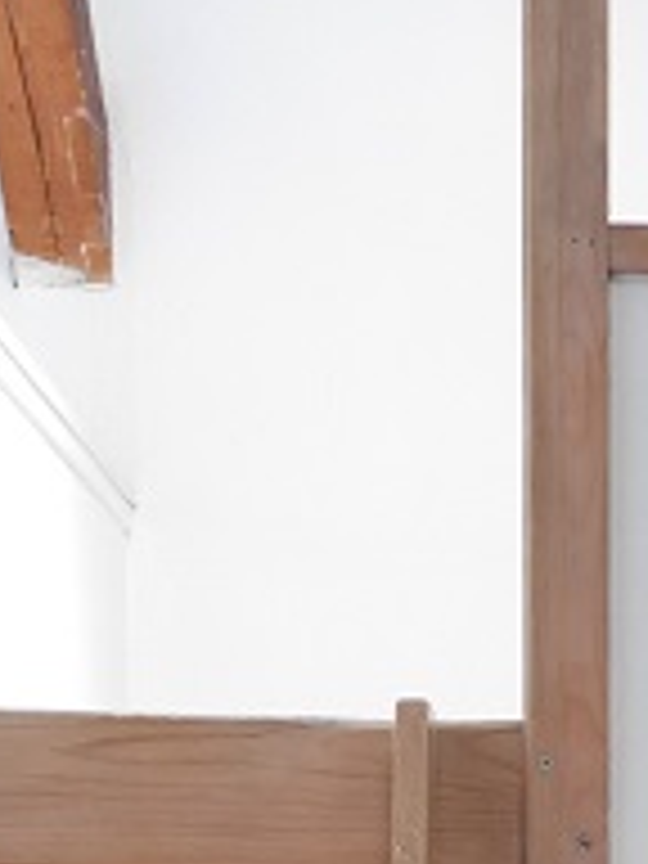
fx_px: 3320
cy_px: 1451
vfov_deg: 13.6
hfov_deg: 10.7
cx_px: 1004
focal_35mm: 133
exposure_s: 1/60
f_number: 3.9
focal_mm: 16
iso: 1250
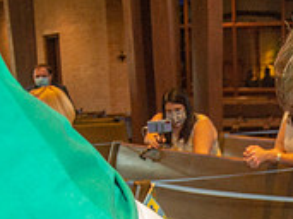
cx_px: 260
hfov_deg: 19.7
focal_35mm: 98
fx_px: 829
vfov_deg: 14.5
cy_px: 272
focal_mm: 30
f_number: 5
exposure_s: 1/200
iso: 1600
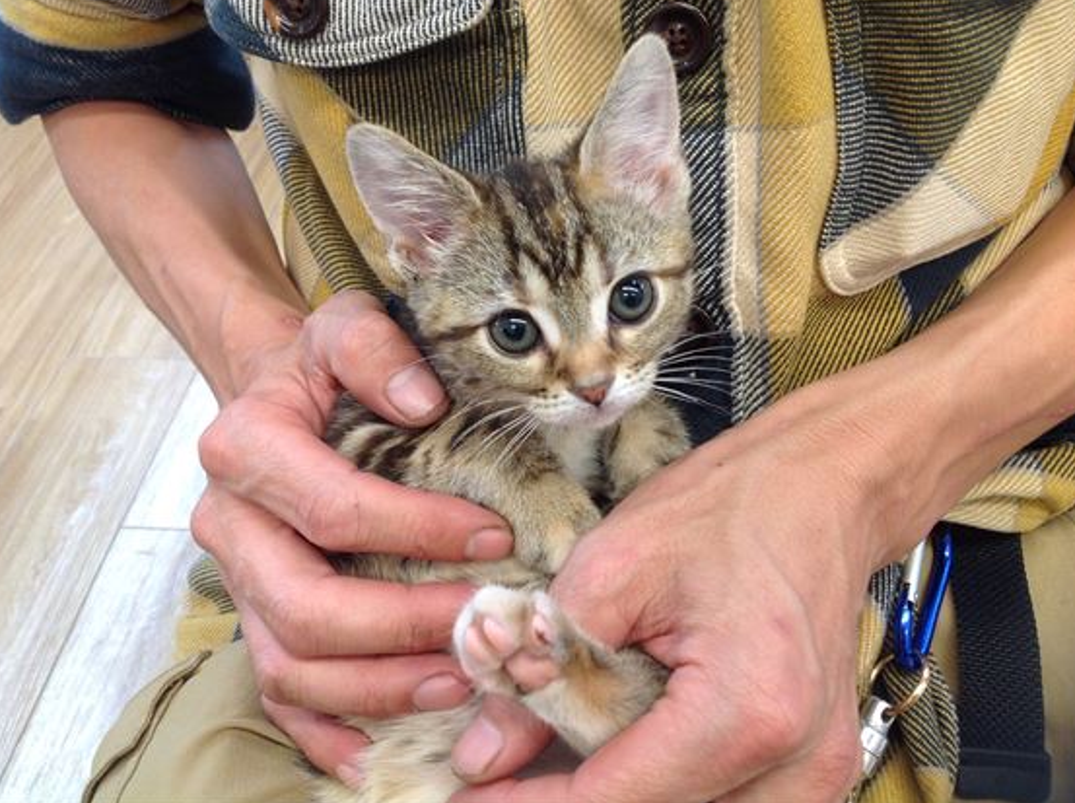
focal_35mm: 38
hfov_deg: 49.0
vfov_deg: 37.6
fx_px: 1178
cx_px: 537
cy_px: 373
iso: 50
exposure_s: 1/24
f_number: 2.4
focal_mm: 4.28
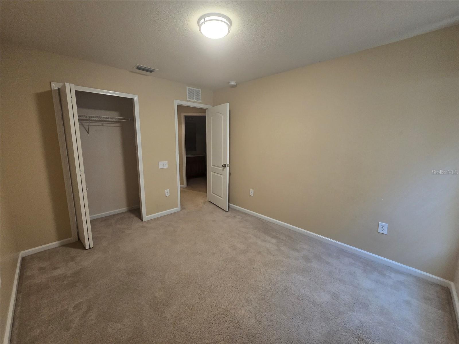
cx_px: 230
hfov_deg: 106.2
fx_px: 172
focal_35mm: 13
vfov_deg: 89.9
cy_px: 172
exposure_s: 1/60
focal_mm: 2.2
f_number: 2.2
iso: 500
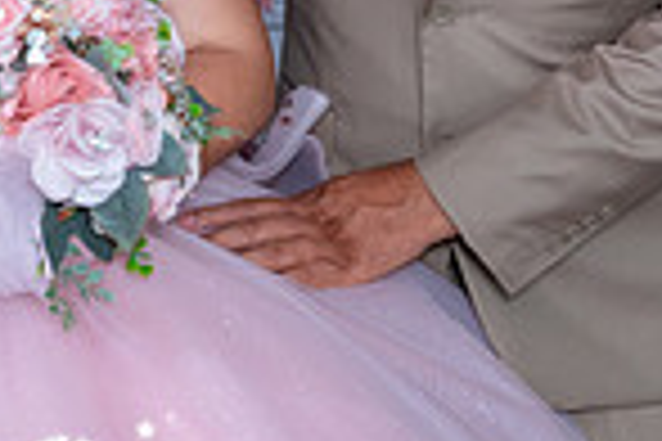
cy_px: -104
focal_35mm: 140
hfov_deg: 14.5
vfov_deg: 9.6
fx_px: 2574
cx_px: 38
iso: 1250
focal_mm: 34.5
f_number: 4
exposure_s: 1/60
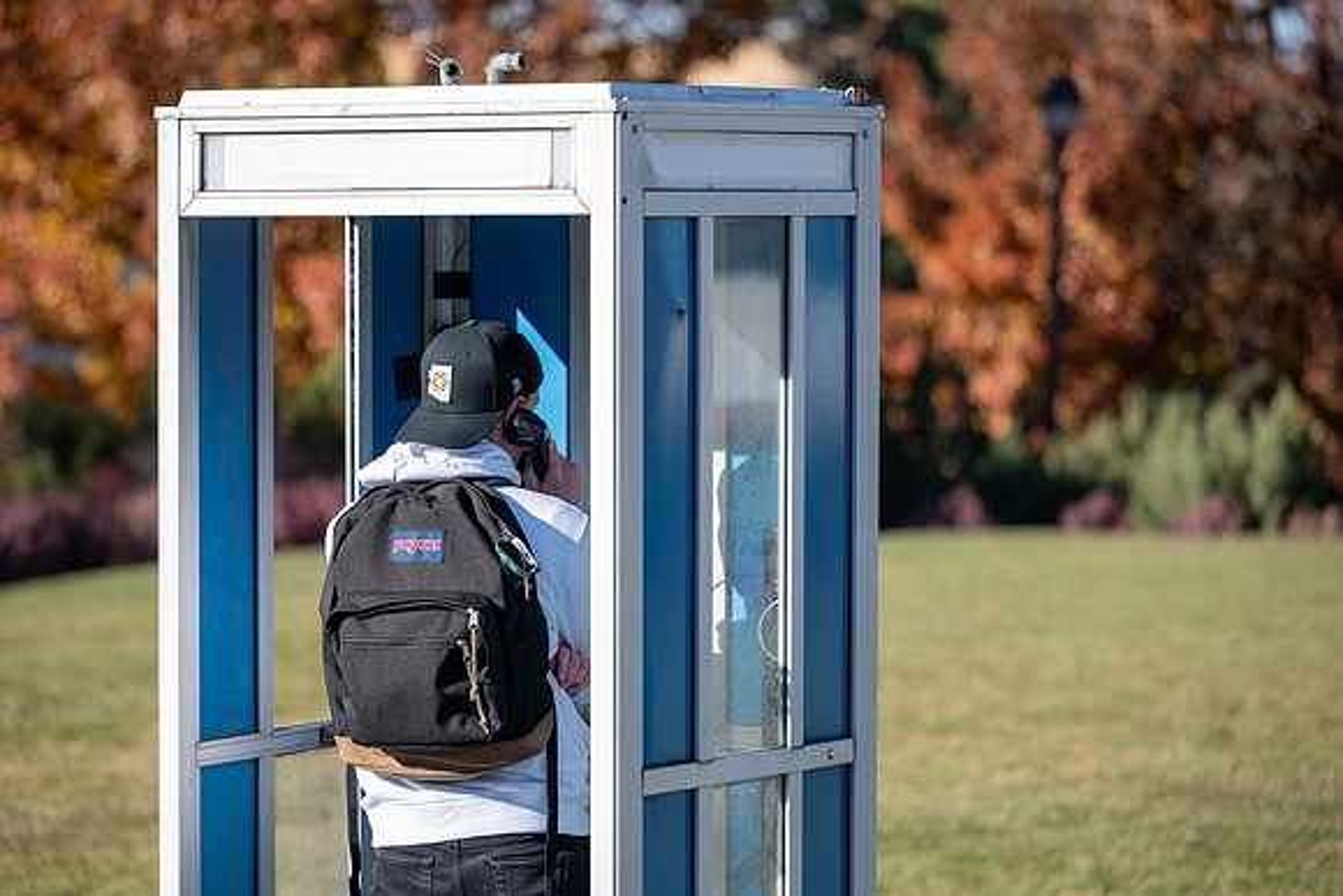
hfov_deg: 14.3
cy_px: 446
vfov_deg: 9.5
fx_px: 5368
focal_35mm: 144
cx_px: 639
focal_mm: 125
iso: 125
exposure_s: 1/2000
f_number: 2.8
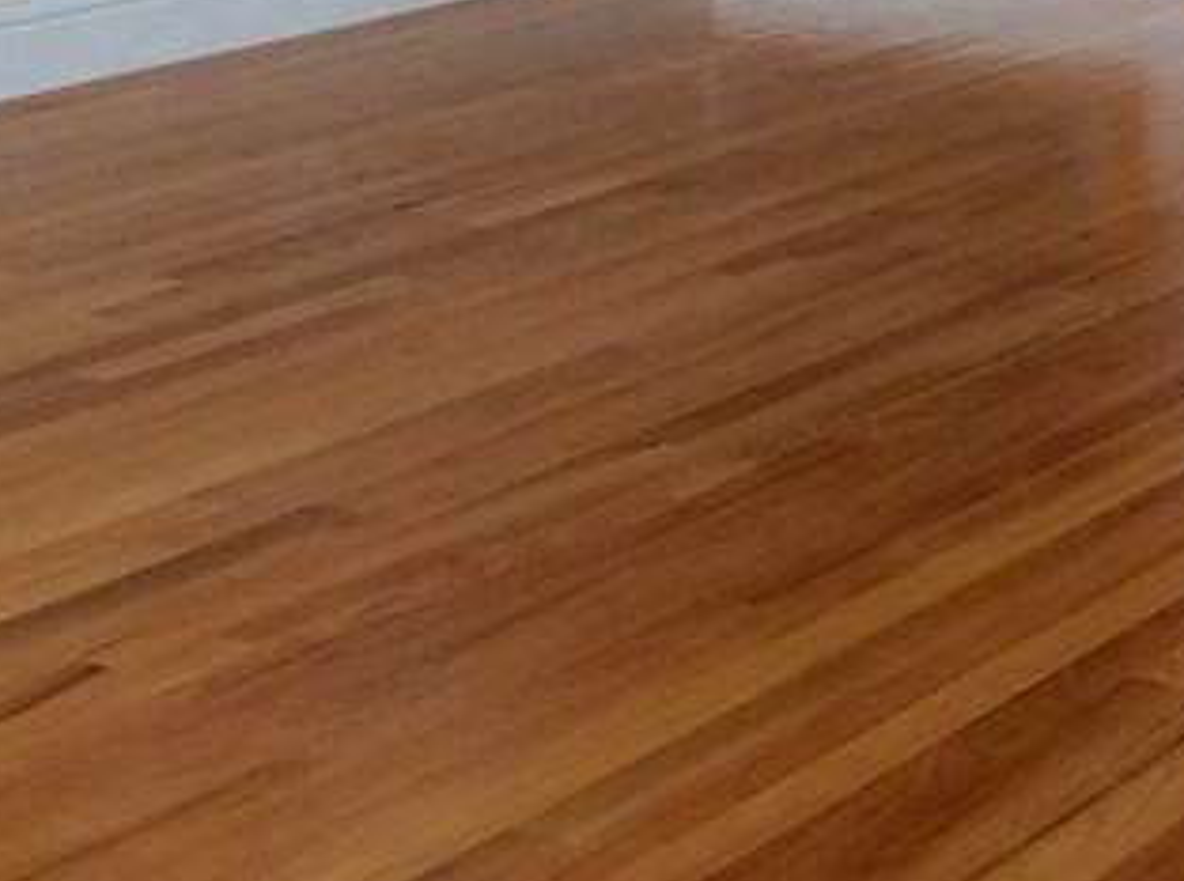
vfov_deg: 13.1
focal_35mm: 105
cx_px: 1547
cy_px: -514
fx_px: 3582
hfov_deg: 17.6
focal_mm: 3.3
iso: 40
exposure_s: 1/60
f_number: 2.4
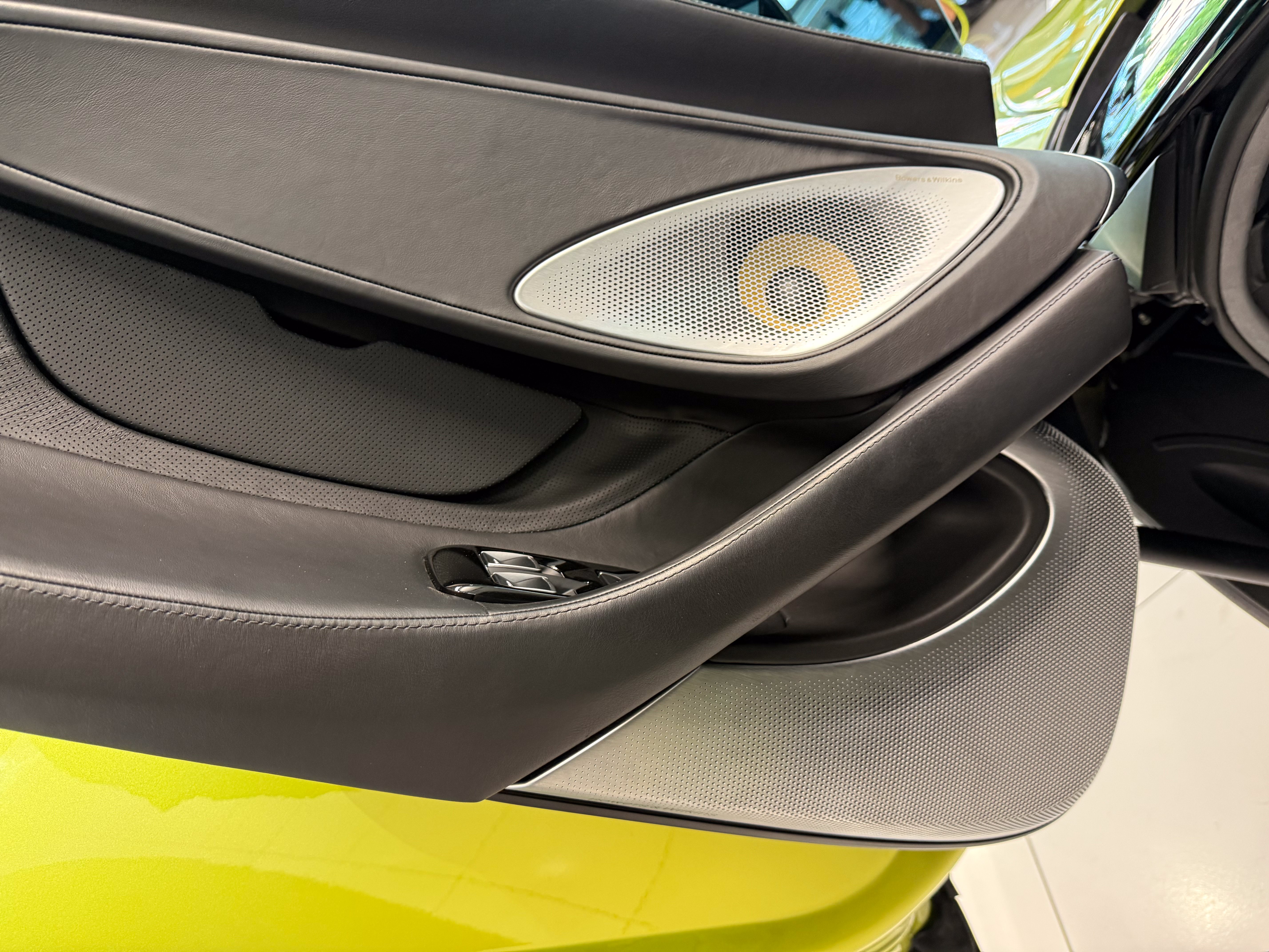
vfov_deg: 56.8
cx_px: 634
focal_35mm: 24
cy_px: 476
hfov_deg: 71.6
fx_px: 880
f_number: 1.78
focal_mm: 6.76
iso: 320
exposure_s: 1/60
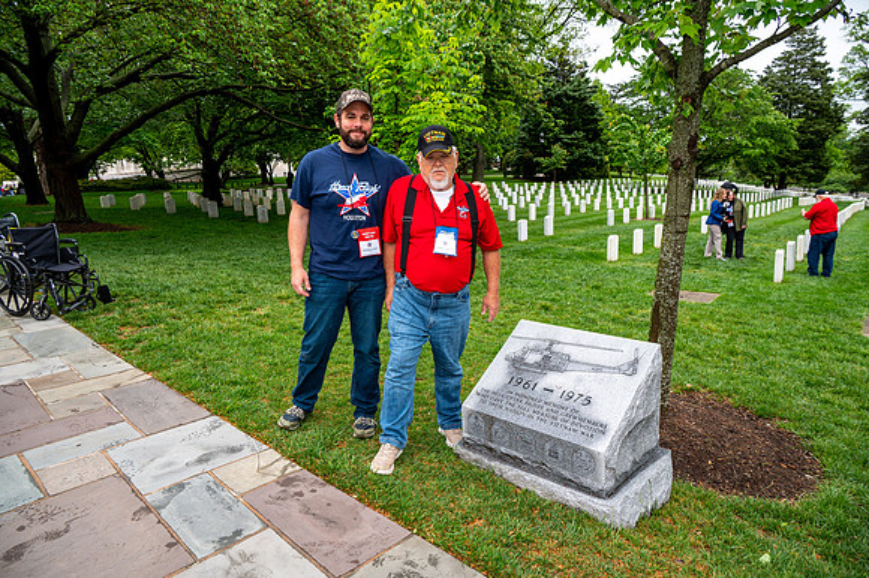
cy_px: 289
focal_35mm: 24
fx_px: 579
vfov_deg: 53.1
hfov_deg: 73.8
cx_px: 434
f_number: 6.3
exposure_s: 1/100
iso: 250
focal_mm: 24
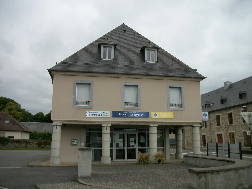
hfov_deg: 56.8
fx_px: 233
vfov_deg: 44.2
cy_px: 94
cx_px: 126
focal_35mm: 32
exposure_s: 1/320
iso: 80
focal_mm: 5.7
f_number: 2.9
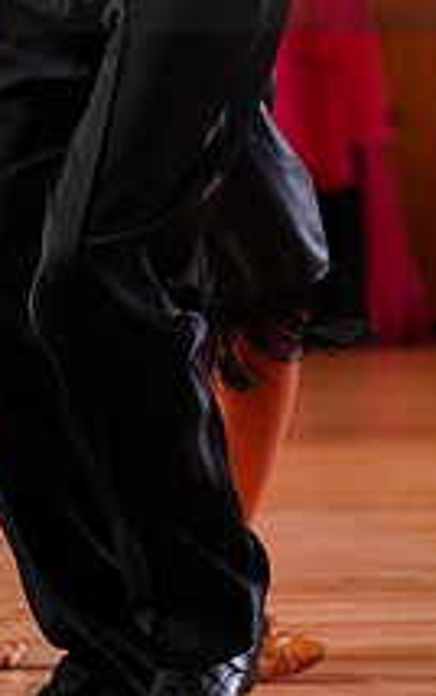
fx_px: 7253
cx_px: 125
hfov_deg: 3.4
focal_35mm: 382
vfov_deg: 5.5
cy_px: -75
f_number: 2.8
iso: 1250
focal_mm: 138
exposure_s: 1/400
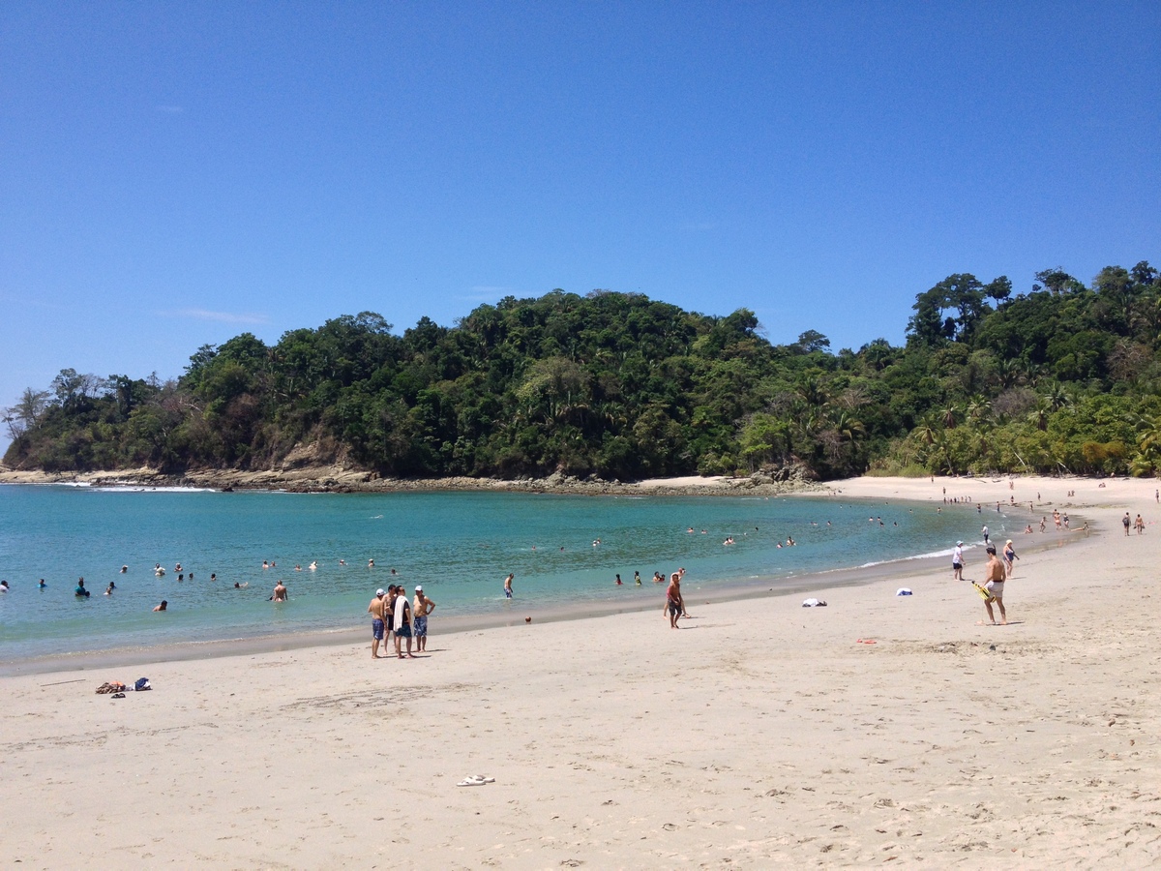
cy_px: 436
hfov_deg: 52.6
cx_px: 580
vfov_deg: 40.7
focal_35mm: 35
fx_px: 1174
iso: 50
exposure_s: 1/2045
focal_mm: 4.28
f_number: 2.4
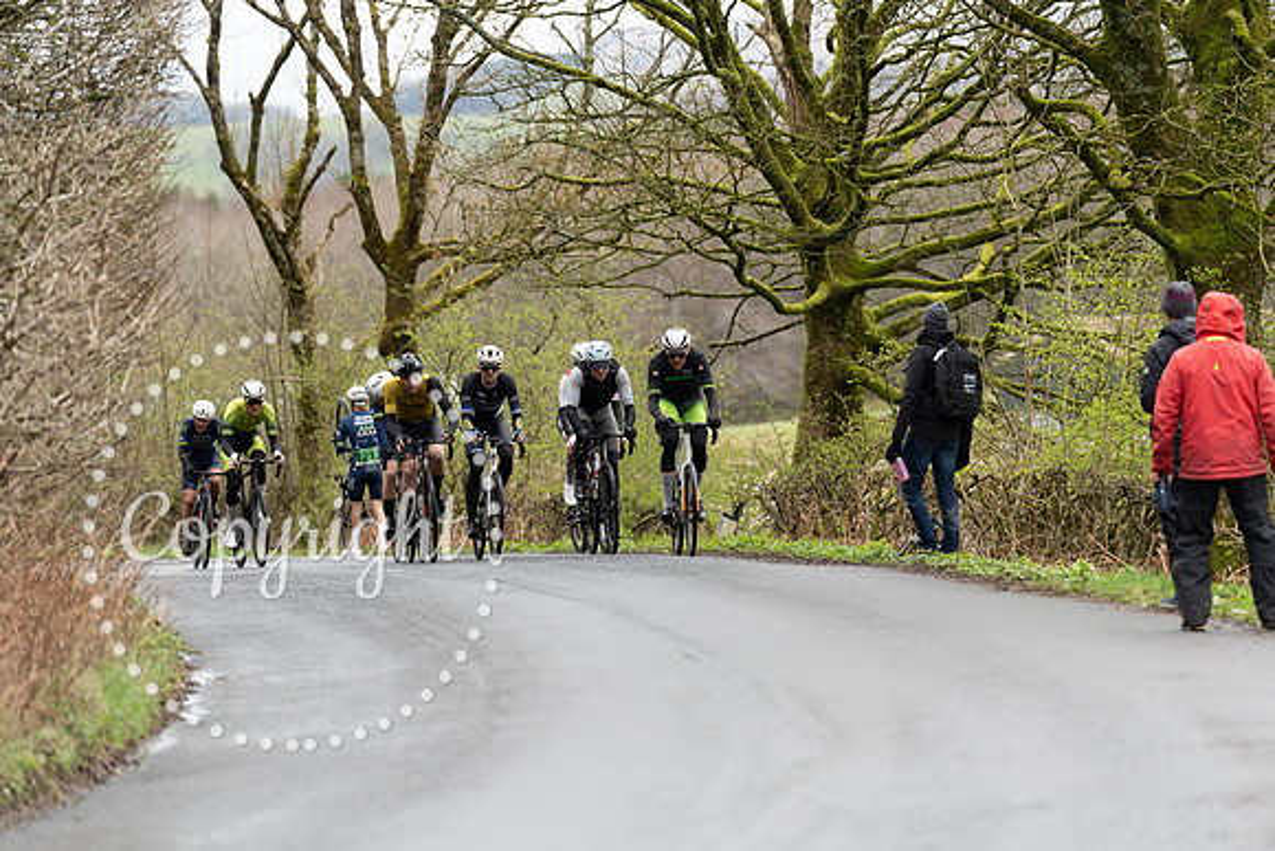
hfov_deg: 10.3
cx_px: 638
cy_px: 426
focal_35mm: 200
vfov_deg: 6.9
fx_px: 7085
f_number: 3.5
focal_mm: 200
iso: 1000
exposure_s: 1/1000
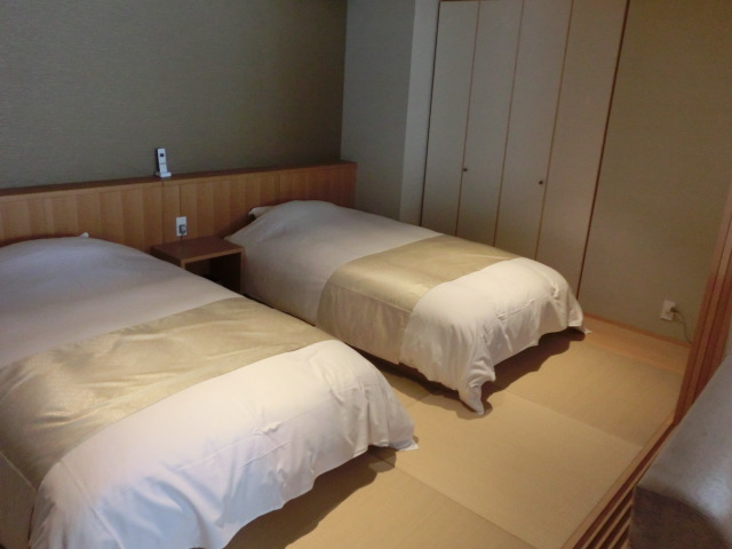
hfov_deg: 63.4
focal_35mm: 28
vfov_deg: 49.7
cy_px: 274
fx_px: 592
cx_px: 366
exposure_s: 1/125
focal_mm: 5
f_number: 3
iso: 640
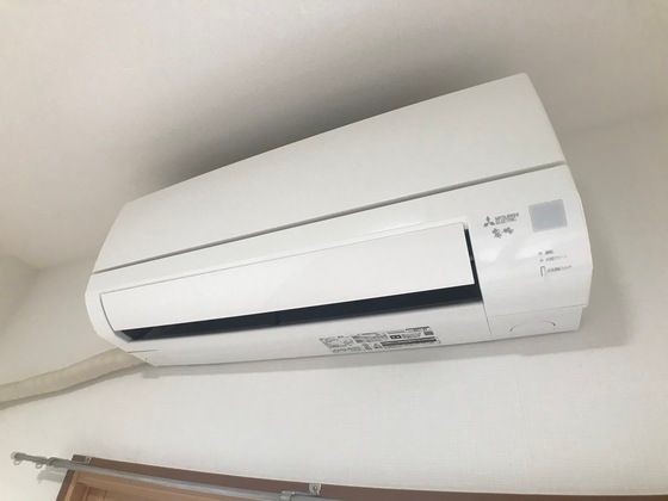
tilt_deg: +36.9
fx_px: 540
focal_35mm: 28
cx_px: 334
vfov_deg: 49.7
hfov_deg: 63.4
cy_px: 250
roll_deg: -5.5
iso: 32
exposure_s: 1/30
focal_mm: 3.99
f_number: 1.8
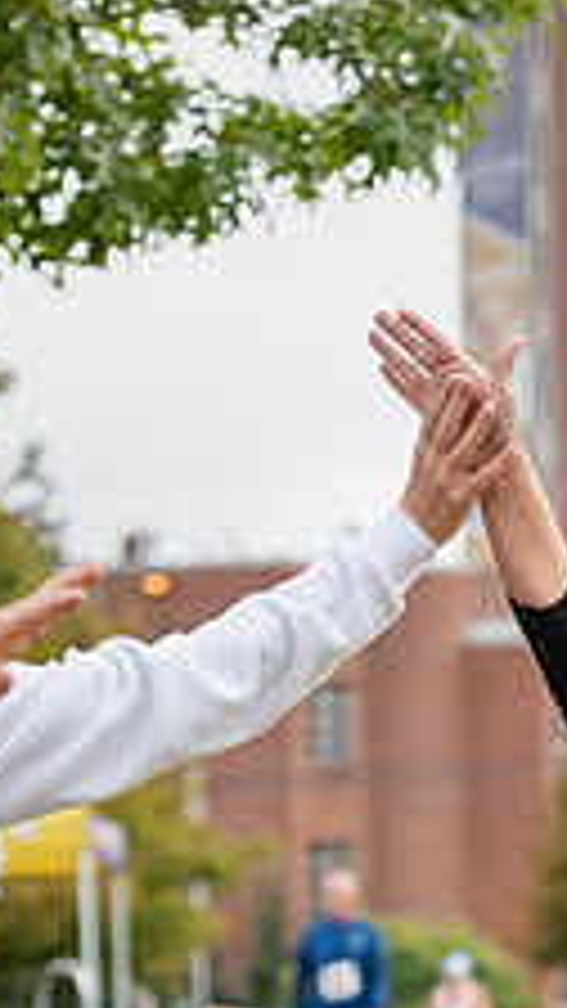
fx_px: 6682
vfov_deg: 8.6
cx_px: 882
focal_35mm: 250
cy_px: 785
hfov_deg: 4.8
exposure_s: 1/500
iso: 400
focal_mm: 92
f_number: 4.5
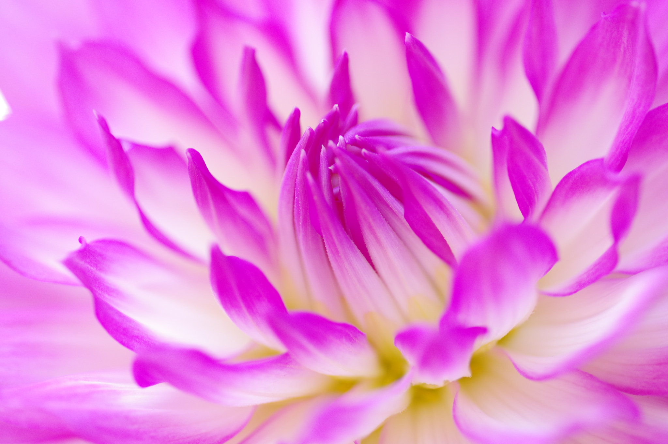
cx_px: 334
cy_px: 222
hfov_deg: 13.7
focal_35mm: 150
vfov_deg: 9.1
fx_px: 2781
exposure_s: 1/200
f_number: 2.8
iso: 400
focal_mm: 100
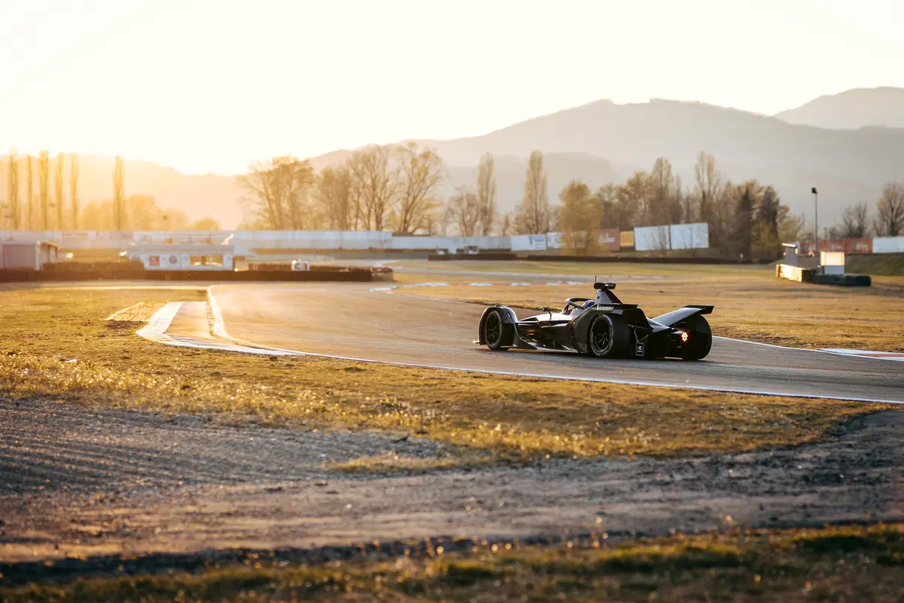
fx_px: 2134
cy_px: 302
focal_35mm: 85
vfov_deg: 16.1
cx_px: 452
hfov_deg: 23.9
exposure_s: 1/640
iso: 64
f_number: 1.8
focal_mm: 85
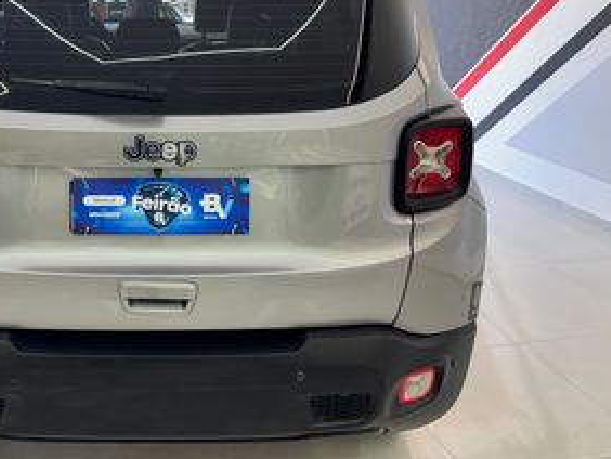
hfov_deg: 44.9
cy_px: 169
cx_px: 139
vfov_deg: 35.8
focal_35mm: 40
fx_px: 707
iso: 160
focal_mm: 6.76
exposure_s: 1/120
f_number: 1.78
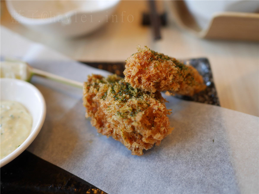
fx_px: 225
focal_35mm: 30
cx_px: 130
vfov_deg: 46.8
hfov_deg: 59.9
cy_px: 97
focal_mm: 15
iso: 200
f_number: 1.7
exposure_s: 1/80
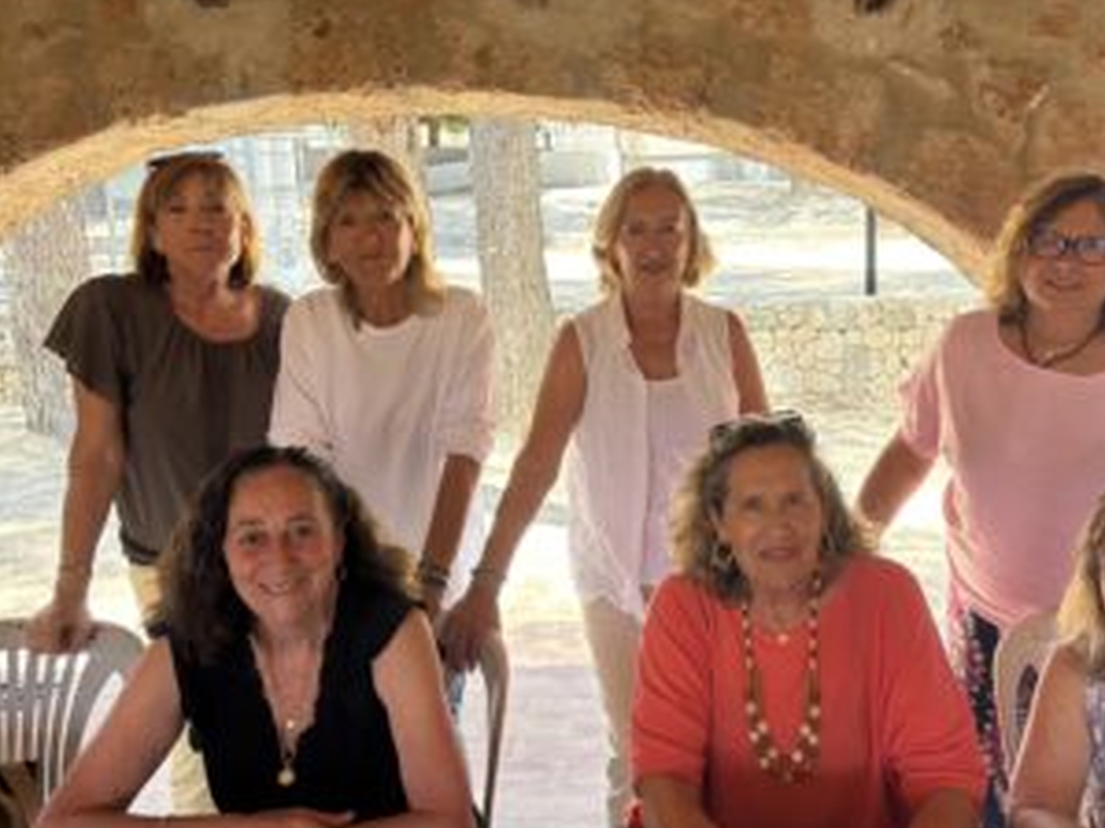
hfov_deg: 56.3
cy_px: 410
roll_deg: +2.2
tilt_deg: -9.4
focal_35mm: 32
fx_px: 1021
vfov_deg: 44.1
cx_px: 673
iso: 100
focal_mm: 5.96
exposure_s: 1/213
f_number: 1.6
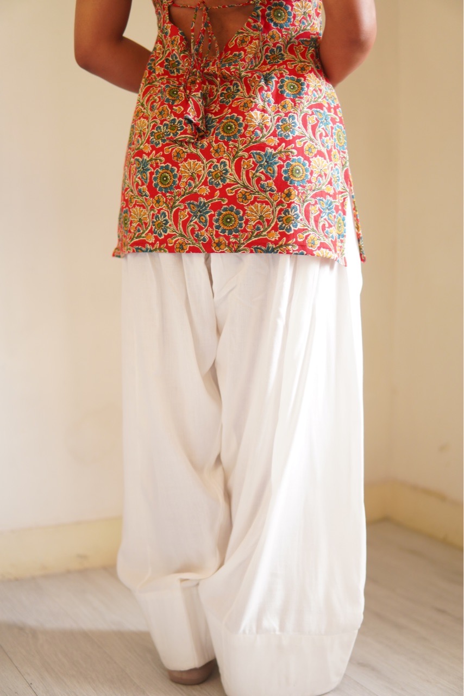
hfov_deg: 29.9
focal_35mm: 45
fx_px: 869
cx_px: 232
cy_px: 348
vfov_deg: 43.6
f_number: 1.4
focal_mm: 30
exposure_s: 1/30
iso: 320
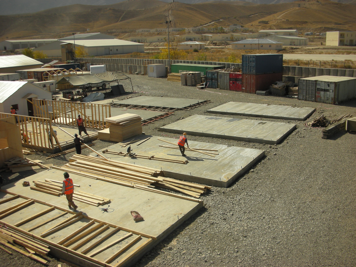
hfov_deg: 52.6
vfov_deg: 40.7
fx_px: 360
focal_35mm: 35
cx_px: 178
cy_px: 134
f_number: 8.5
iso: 50
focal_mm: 5.8
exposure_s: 1/140
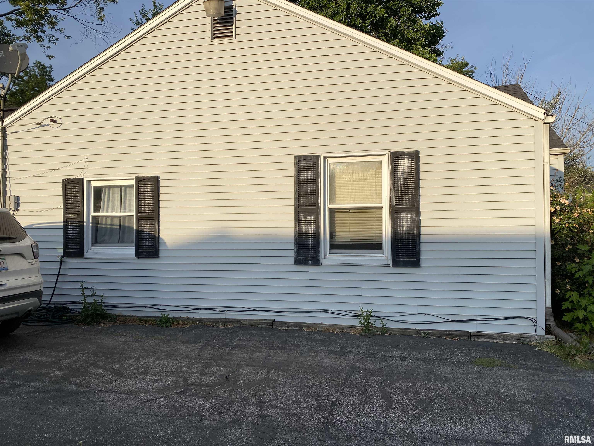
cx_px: 297
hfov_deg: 67.3
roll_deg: -0.2
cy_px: 223
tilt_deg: +0.1
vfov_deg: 53.1
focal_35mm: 26
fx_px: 446
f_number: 1.8
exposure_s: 1/2105
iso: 32
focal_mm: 4.25
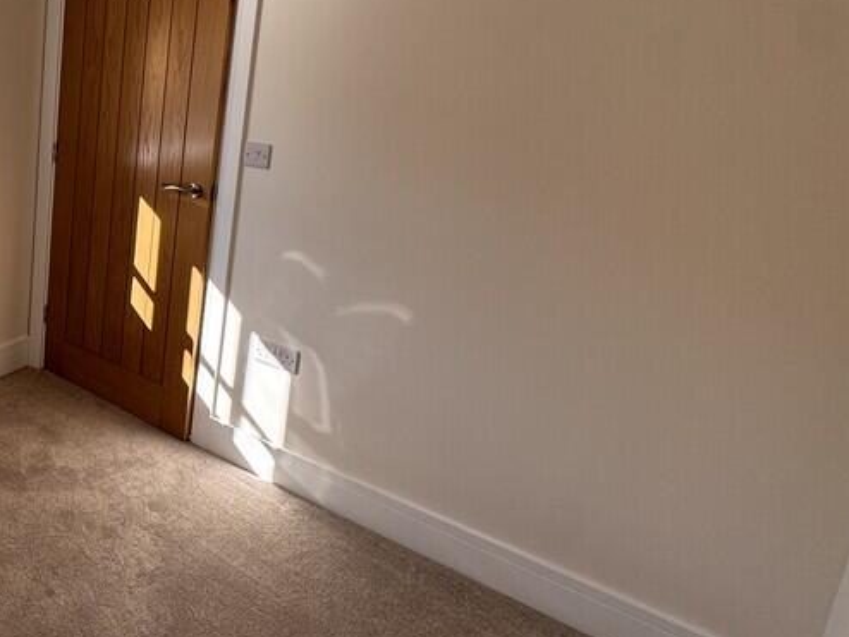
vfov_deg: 46.9
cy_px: 180
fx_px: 712
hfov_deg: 49.4
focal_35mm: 29
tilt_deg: -9.9
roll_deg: -2.2
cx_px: -14
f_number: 2.2
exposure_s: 1/275
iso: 40
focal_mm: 2.22
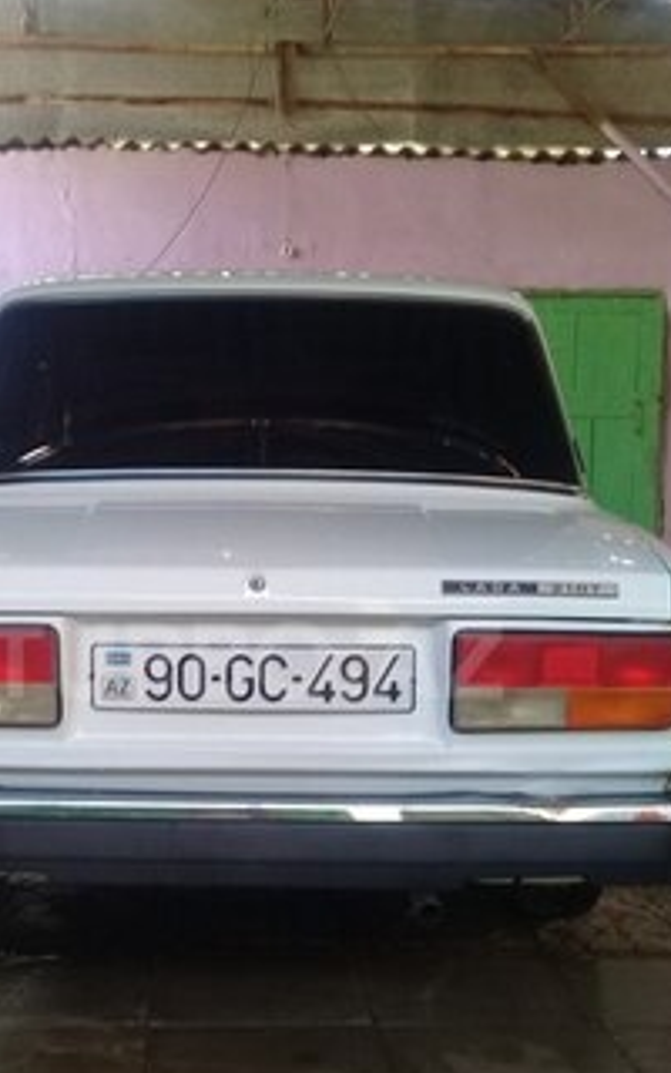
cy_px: 661
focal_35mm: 51
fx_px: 1492
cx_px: 245
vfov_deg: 39.3
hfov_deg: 25.3
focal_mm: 3.3
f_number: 2.2
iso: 50
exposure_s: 1/40
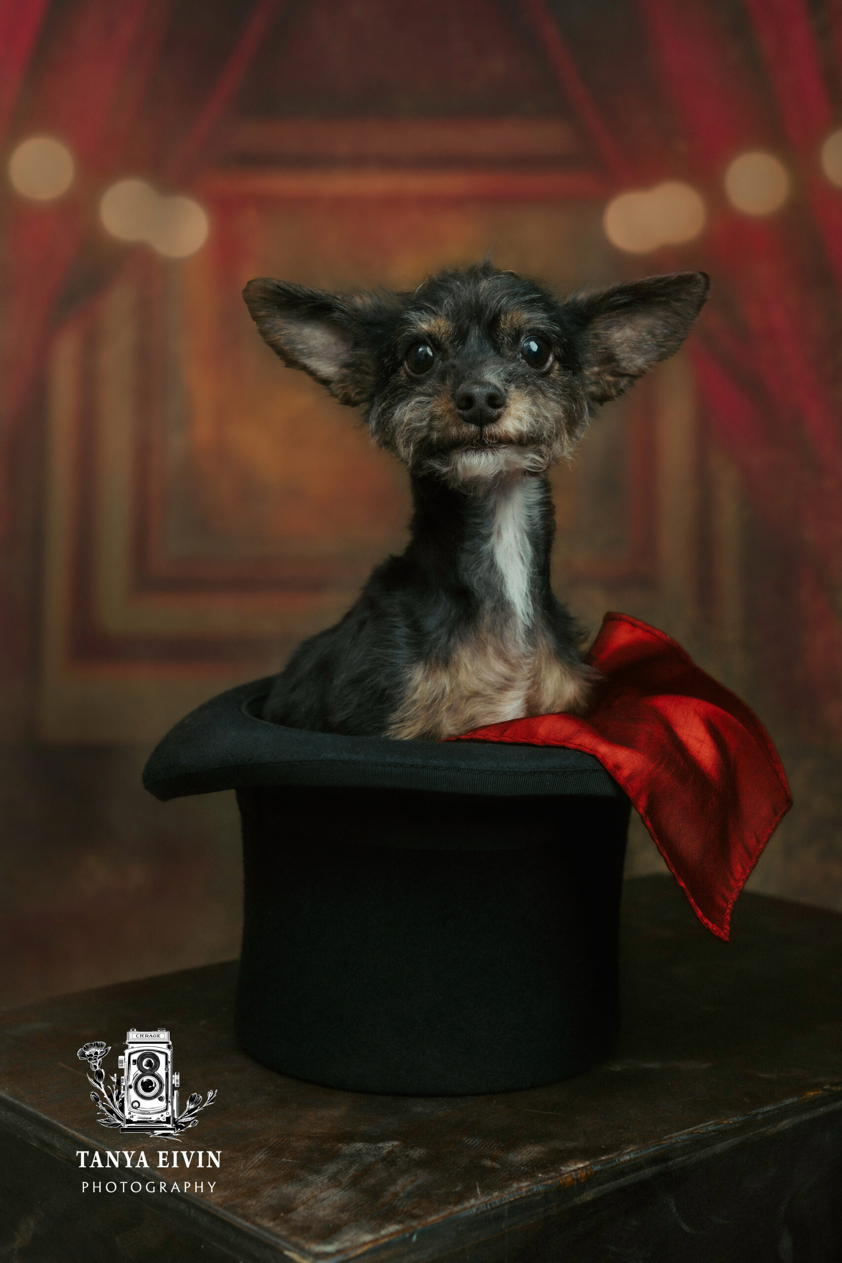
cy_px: 632
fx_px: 1754
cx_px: 421
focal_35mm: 50
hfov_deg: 27.0
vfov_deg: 39.6
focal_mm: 50
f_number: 6.3
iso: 64
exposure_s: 1/100
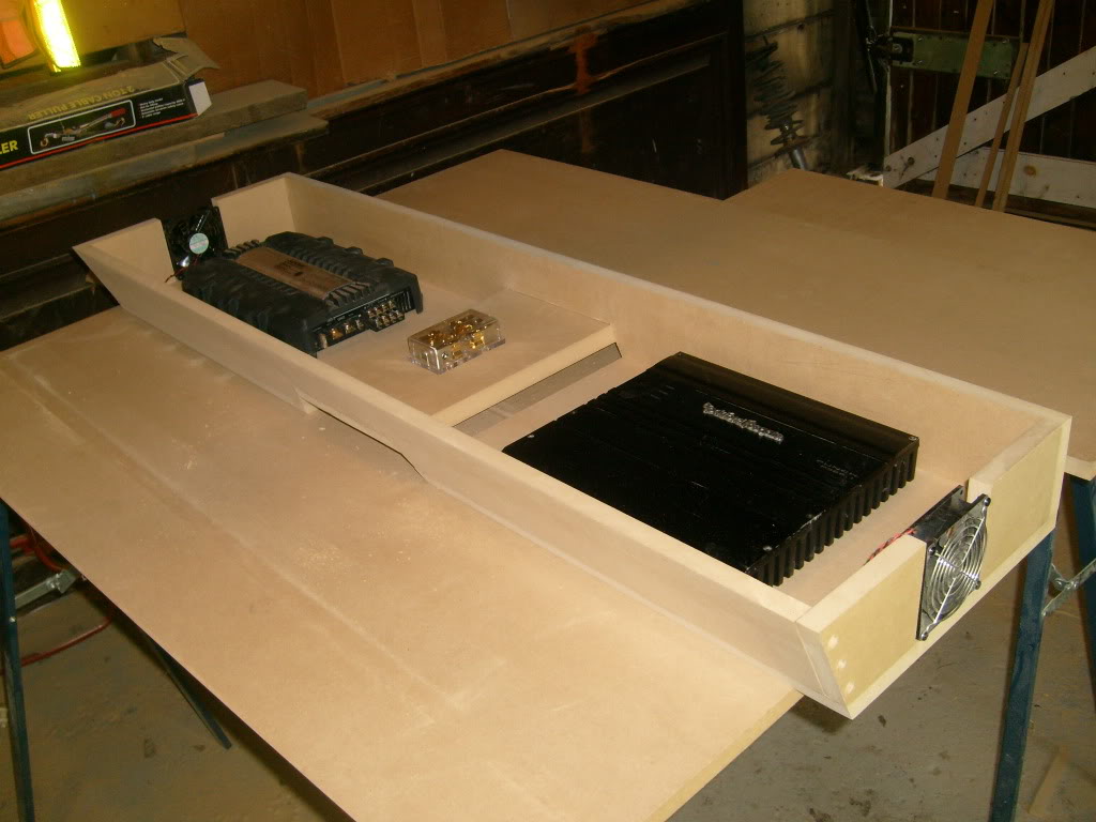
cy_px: 411
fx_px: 1108
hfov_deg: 52.6
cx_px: 548
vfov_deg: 40.7
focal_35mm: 35
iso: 100
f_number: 2.8
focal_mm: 5.8
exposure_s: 1/45
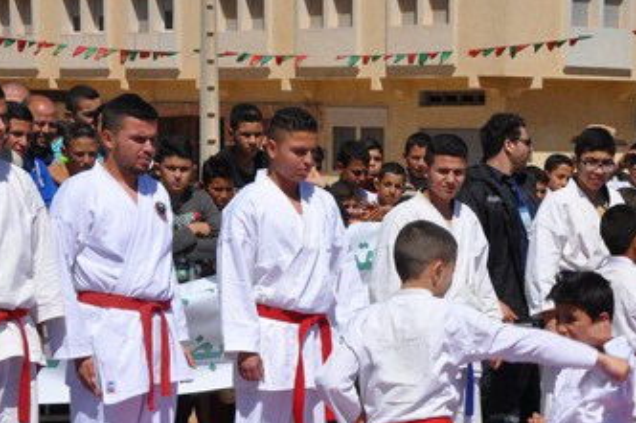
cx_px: 460
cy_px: 359
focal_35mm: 130
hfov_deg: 15.7
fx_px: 2295
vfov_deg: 10.5
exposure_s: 1/250
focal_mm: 45
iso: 200
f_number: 16
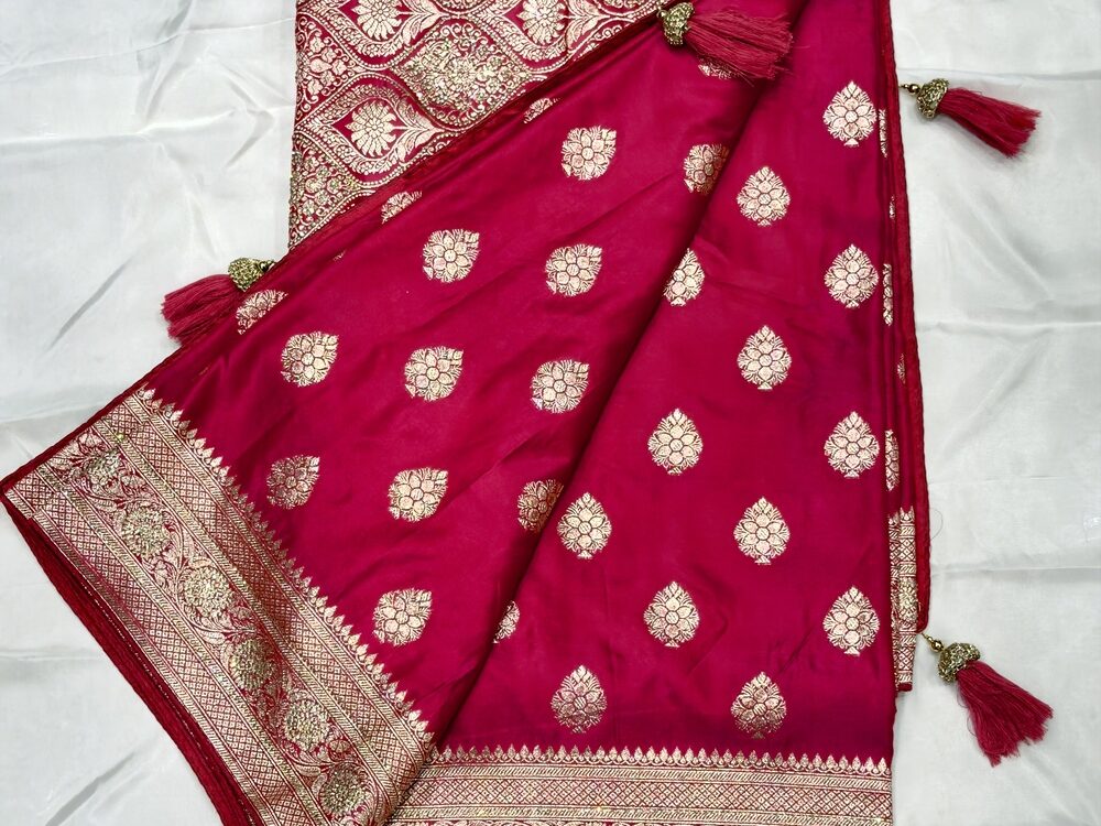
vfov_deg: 30.3
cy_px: 413
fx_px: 1527
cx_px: 550
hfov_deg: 39.7
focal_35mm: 48
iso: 64
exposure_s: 1/425
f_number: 1.78
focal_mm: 6.76
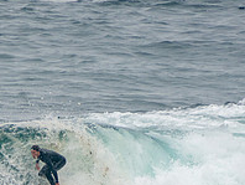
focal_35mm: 1687
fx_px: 11954
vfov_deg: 0.9
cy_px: 204
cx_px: 2
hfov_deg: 1.2
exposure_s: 1/1250
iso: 360
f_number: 5.6
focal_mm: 400
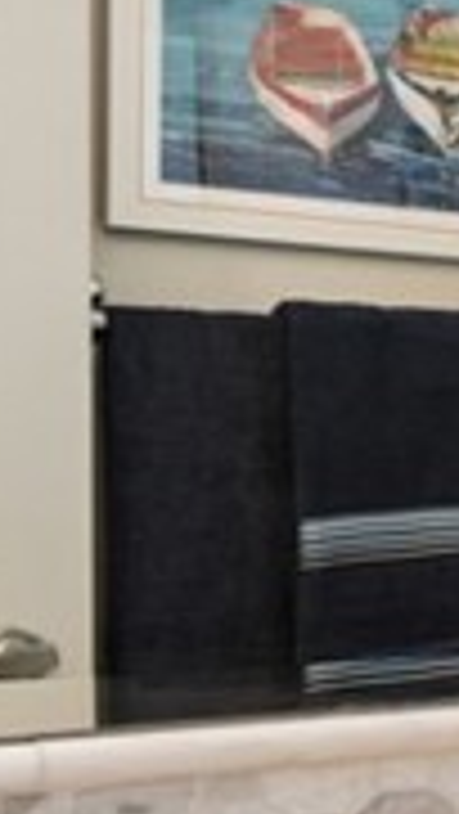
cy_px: 492
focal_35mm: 95
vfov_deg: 22.4
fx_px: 2053
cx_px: 1629
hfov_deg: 8.8
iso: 100
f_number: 8
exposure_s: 1/2.5
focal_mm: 16
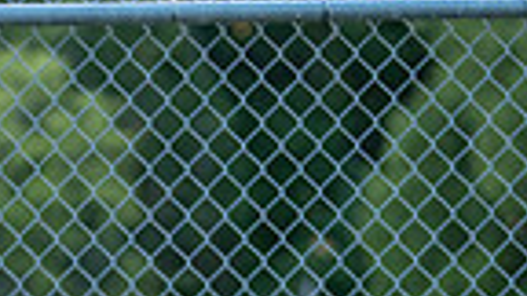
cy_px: 628
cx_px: 83
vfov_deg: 4.3
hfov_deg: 7.8
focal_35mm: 275
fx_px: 3843
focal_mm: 50
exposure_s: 1/2000
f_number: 1.2
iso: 250
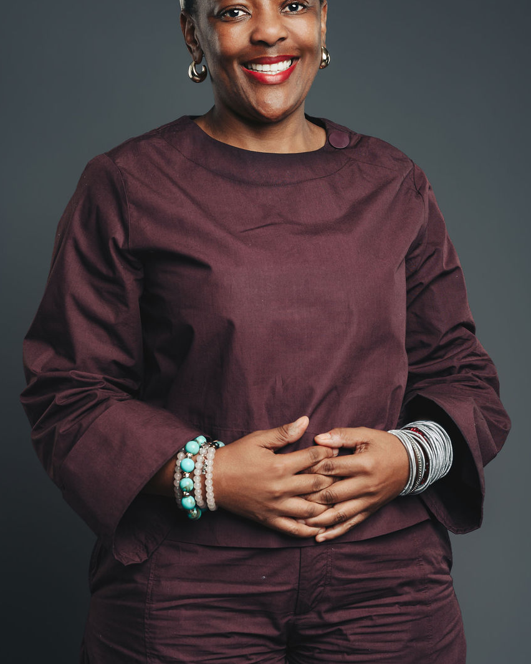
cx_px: 266
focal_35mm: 115
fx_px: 2259
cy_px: 288
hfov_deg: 13.4
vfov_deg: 16.7
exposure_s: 1/100
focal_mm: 85
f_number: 8
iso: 125
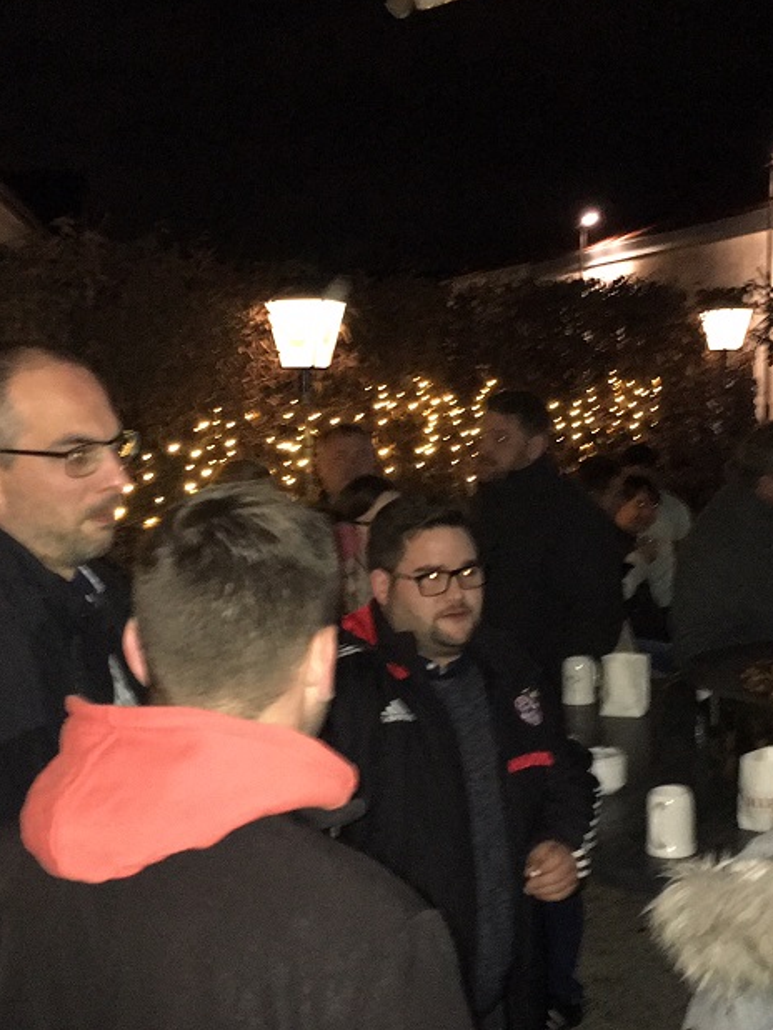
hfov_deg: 29.1
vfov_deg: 38.1
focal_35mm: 50
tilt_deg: -8.1
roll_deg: +0.5
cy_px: 598
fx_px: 1488
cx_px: 423
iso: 640
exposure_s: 1/17
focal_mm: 4.15
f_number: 2.2
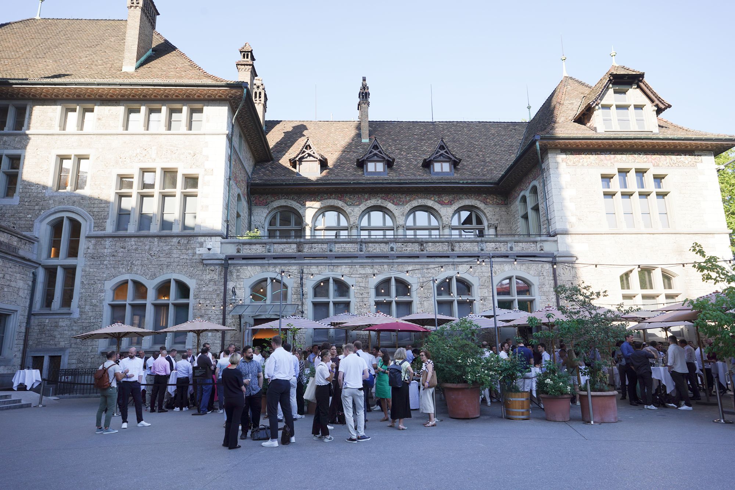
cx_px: 368
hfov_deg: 73.7
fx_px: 490
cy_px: 245
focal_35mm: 24
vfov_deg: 53.1
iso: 100
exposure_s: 1/100
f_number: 8
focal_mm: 24
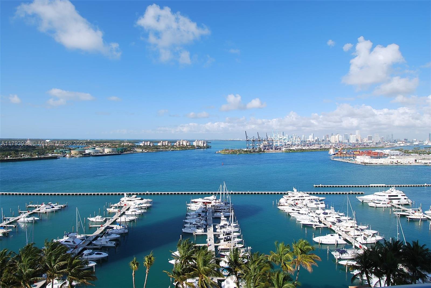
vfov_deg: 67.5
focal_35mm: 18
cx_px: 216
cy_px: 144
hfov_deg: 89.9
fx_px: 216
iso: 100
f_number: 8
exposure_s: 1/250
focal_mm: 12
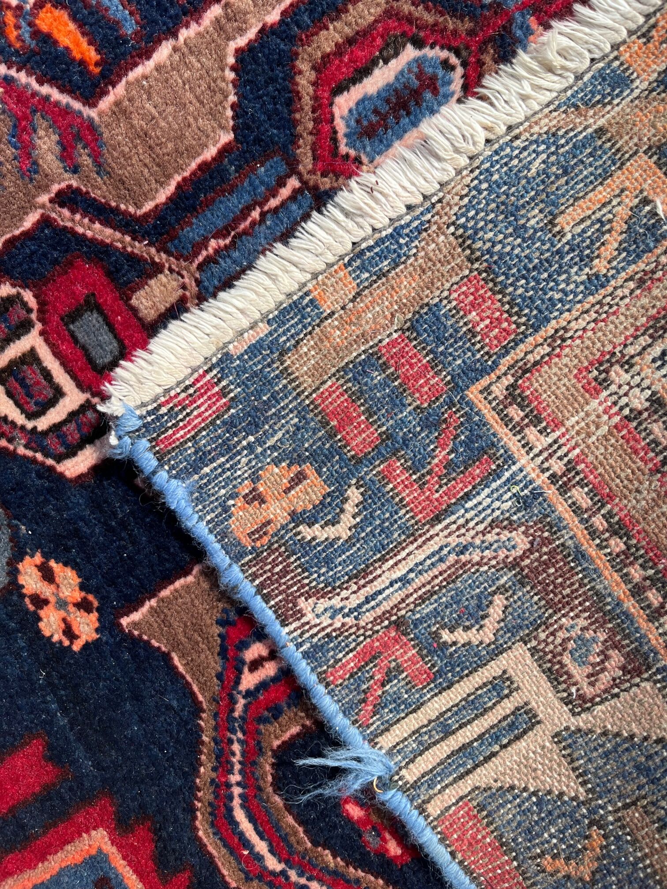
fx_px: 668
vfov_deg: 67.3
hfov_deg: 53.1
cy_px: 444
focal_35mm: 26
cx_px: 334
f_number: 1.6
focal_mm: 5.1
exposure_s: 1/2463
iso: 50
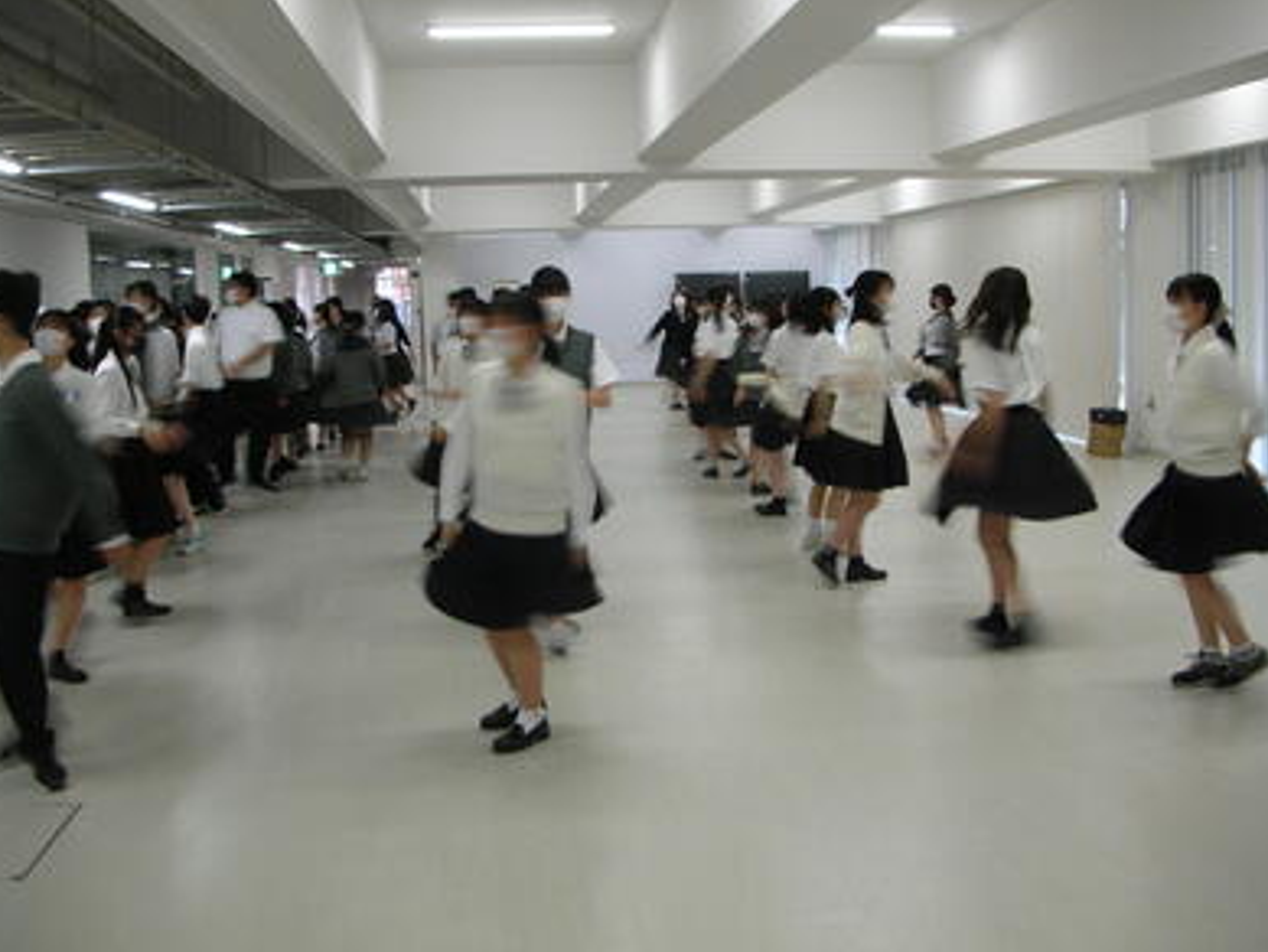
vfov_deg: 39.7
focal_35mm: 36
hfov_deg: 51.3
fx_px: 1319
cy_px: 479
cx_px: 629
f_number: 2.8
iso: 50
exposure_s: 1/10.4
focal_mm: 5.8
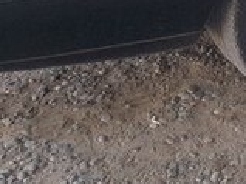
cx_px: 412
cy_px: -94
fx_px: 767
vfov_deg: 12.9
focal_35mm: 108
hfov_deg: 16.0
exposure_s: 1/116
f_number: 1.7
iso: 50
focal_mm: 4.2
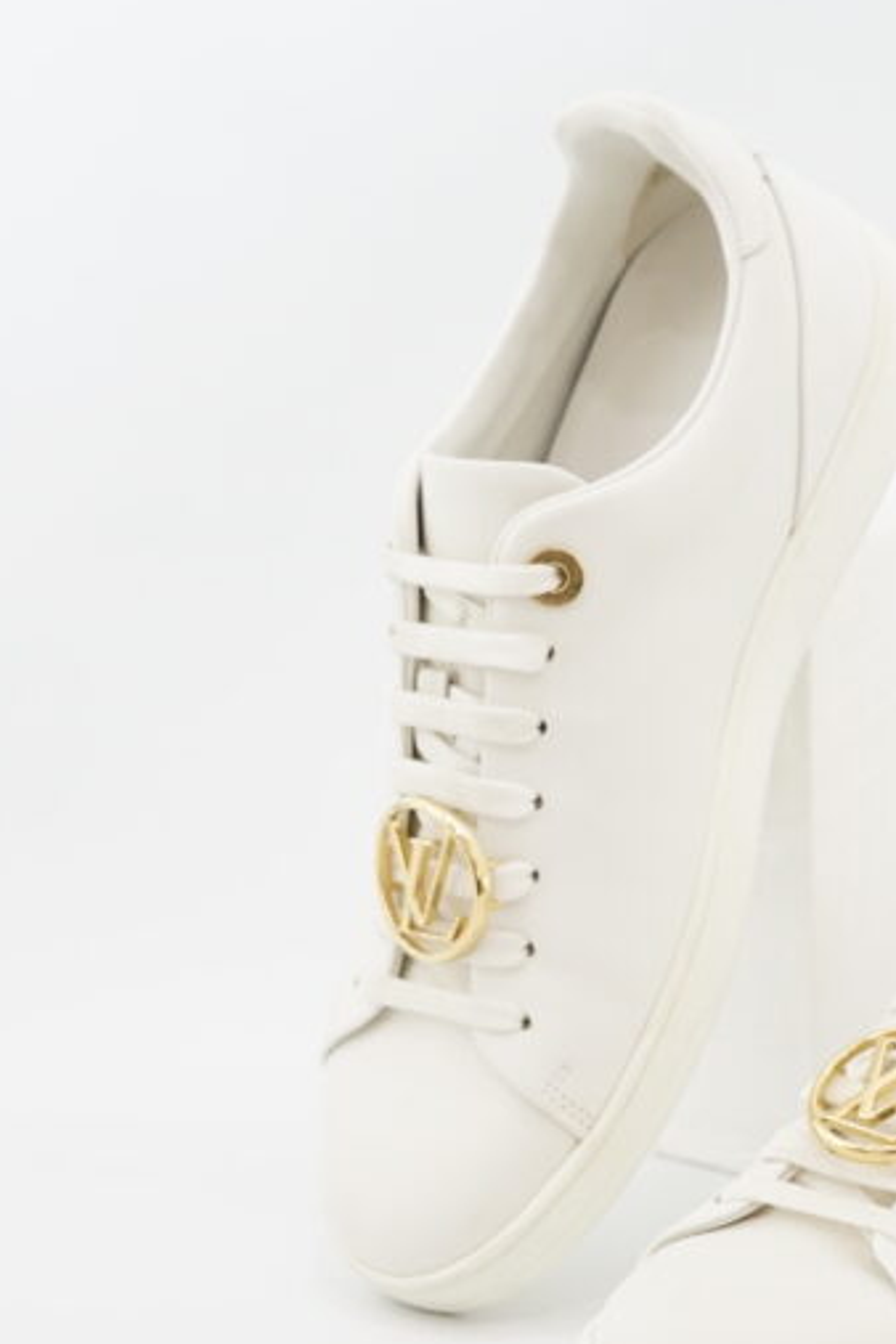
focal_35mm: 101
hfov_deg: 13.4
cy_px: 811
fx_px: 3770
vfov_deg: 20.2
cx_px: 873
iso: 640
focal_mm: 50
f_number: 6.3
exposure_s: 1/13
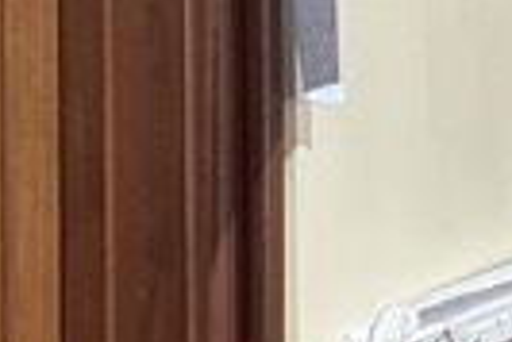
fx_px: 4271
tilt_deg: -0.1
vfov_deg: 4.6
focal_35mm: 300
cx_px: 1447
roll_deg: +0.2
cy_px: 12
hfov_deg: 6.4
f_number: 1.78
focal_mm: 6.76
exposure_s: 1/30
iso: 400
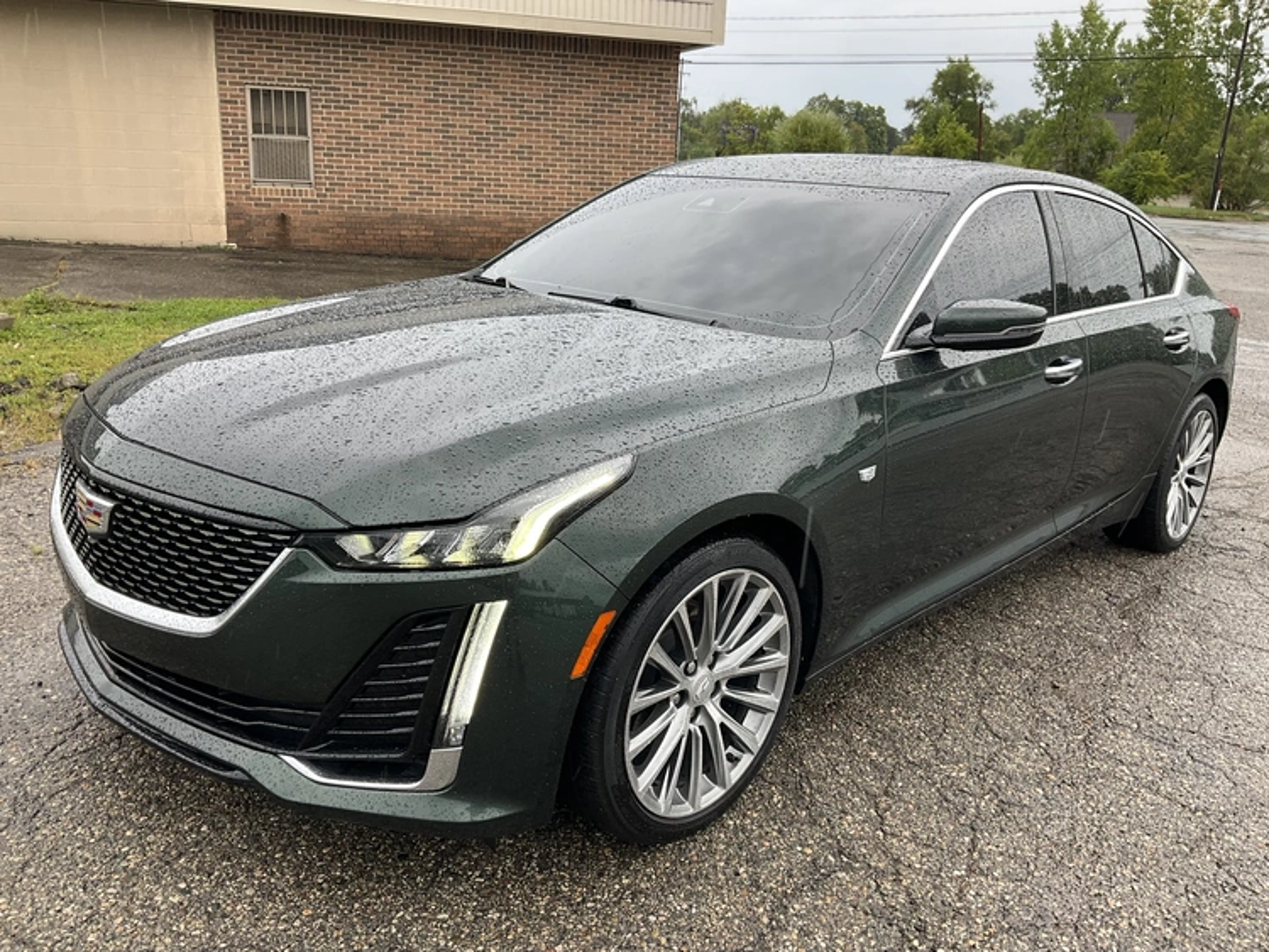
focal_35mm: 29
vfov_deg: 48.3
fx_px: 1063
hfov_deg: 61.6
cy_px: 476
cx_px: 634
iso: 20
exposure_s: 1/182
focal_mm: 3
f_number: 1.8
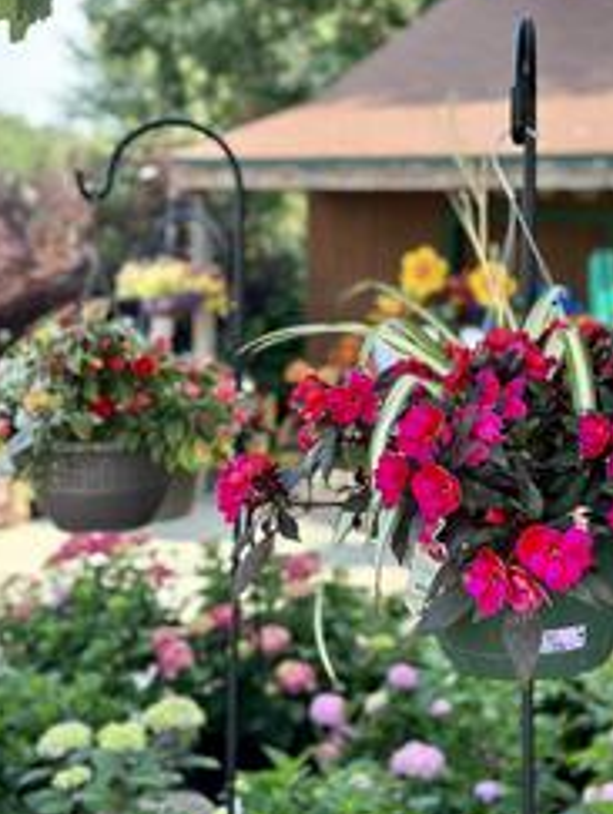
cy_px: 271
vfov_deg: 27.9
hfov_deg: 21.3
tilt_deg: -4.4
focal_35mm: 69
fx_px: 1625
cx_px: 363
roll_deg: +0.7
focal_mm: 6.86
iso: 80
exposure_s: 1/426
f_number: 1.78
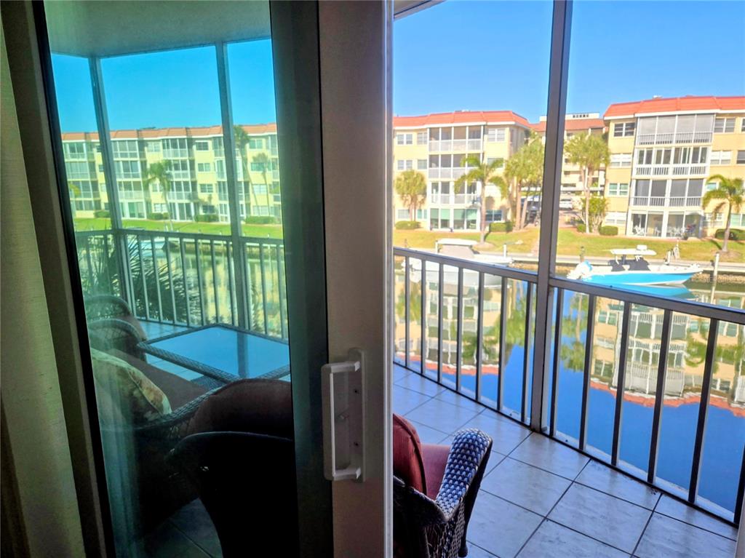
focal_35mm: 23
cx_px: 372
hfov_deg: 74.0
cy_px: 279
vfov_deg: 58.8
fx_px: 495
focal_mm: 5.4
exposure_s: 1/694
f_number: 1.8
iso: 25
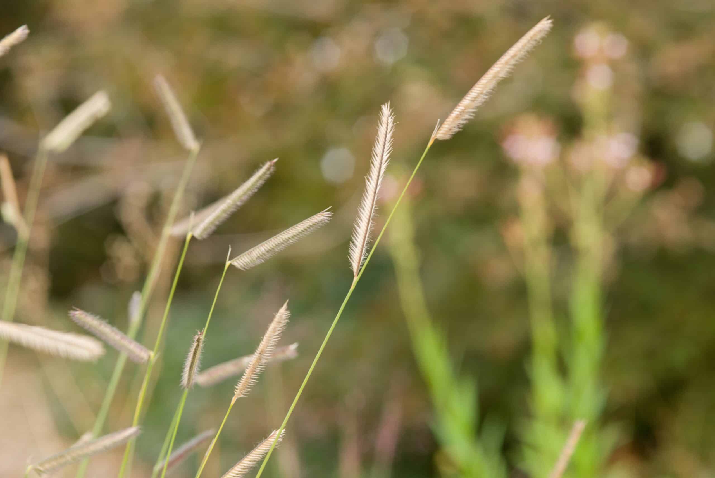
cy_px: 239
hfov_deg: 19.4
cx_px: 358
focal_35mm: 105
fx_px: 2086
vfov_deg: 13.1
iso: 800
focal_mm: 105
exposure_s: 1/100
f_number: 10
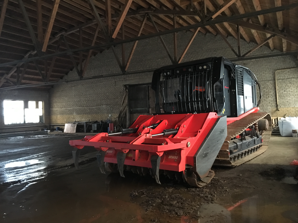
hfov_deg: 61.7
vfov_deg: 48.2
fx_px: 250
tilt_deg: +0.8
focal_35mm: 29
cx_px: 149
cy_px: 112
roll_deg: +0.9
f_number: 2.2
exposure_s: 1/17
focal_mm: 4.15
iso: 320
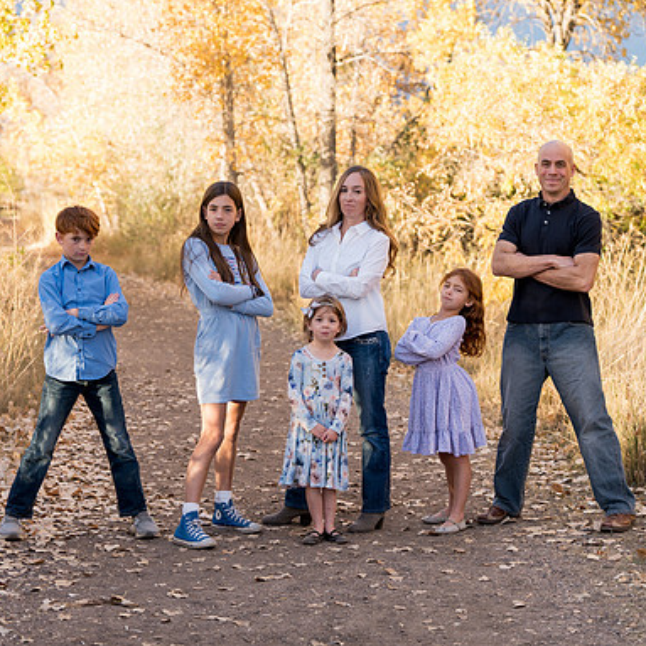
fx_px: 1900
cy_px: 323
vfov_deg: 19.3
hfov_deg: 19.3
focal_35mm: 90
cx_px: 290
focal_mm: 70
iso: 320
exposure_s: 1/200
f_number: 3.5
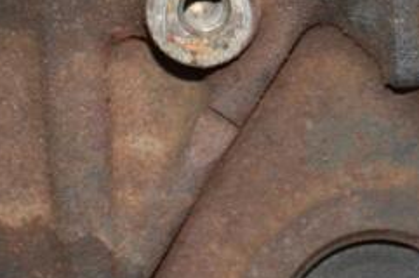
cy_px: -21
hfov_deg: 6.0
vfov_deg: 4.0
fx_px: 3998
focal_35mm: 344
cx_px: 355
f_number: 5.6
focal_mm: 92
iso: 800
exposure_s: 1/60
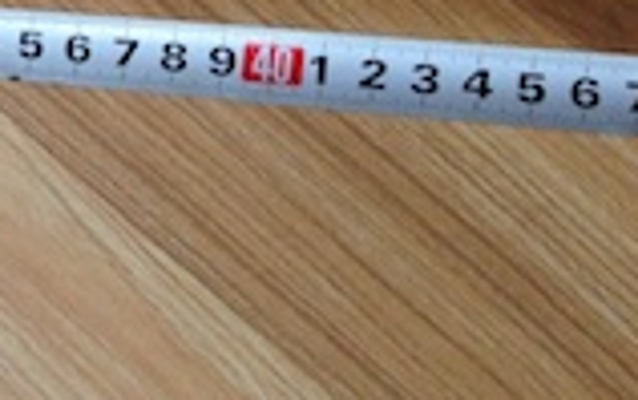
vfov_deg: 9.1
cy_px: -97
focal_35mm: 142
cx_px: -440
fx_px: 2471
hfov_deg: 13.5
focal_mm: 4.12
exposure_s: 1/120
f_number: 2.4
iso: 64
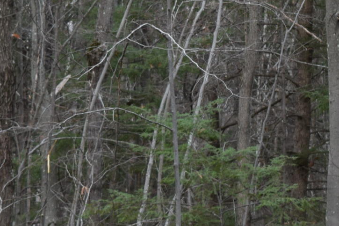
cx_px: 365
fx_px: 2805
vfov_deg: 4.6
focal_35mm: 298
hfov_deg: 6.9
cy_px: -77
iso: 400
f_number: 8
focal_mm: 48
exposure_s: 1/200
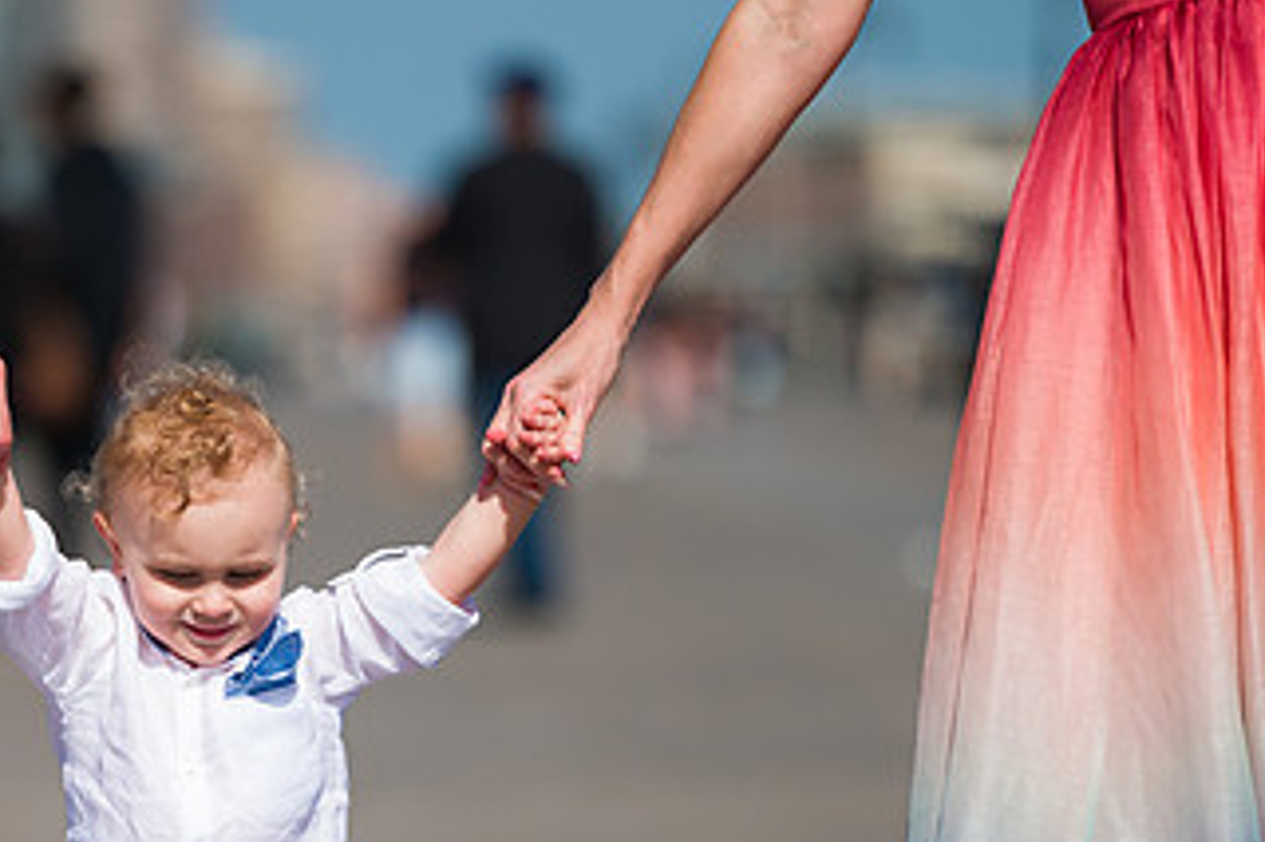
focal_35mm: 363
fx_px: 12748
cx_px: 130
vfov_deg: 3.8
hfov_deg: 5.7
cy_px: 747
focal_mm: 200
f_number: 3.2
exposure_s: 1/6400
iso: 200
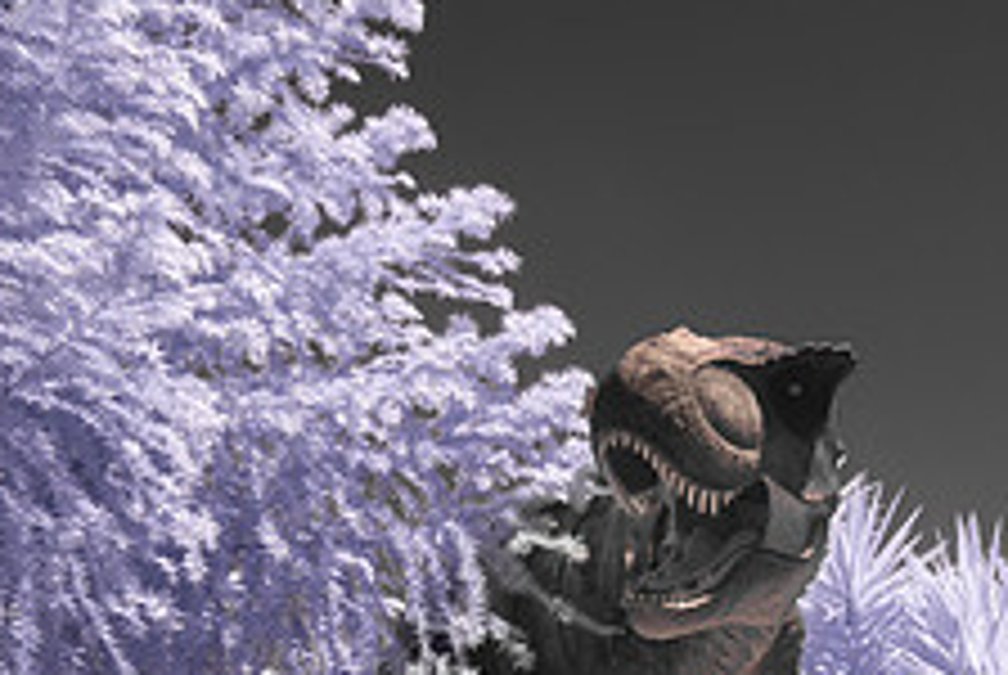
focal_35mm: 86
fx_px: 2411
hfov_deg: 22.3
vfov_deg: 15.3
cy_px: 853
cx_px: 1102
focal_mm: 16
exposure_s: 1/640
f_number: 6.3
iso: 200
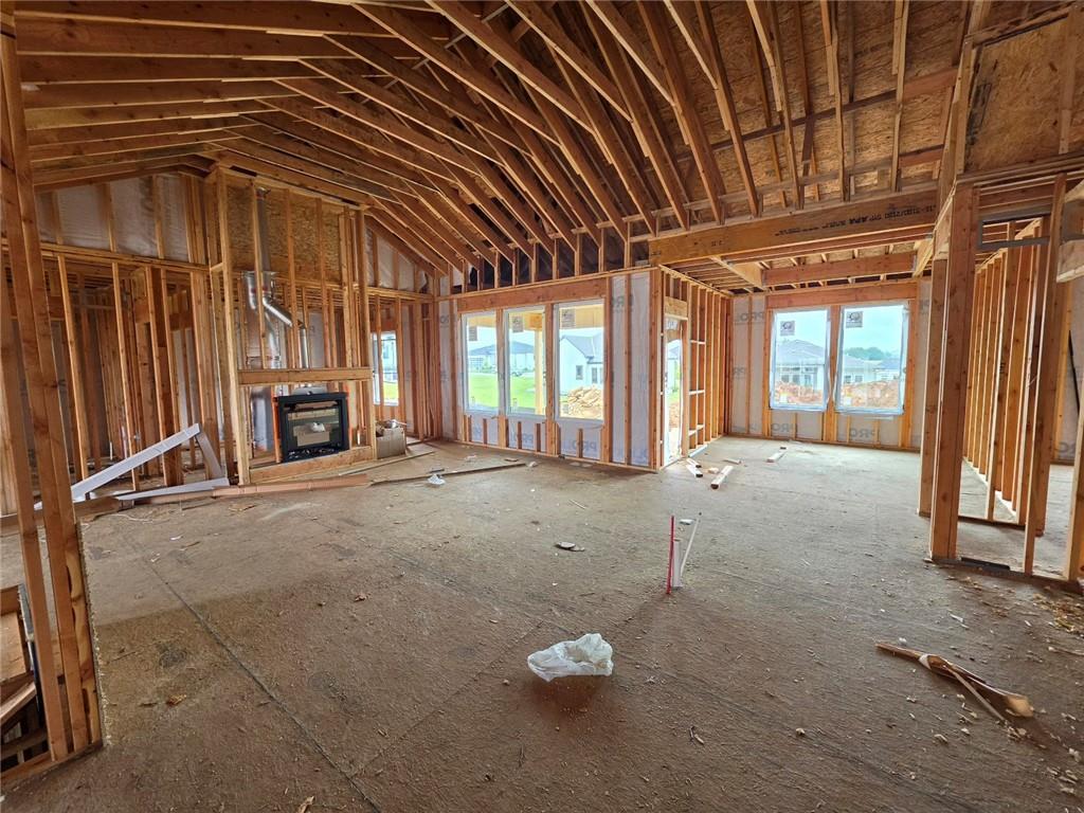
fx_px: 407
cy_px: 406
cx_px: 542
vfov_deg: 89.9
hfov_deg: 106.2
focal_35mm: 13
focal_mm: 2.2
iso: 160
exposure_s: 1/120
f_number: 1.9
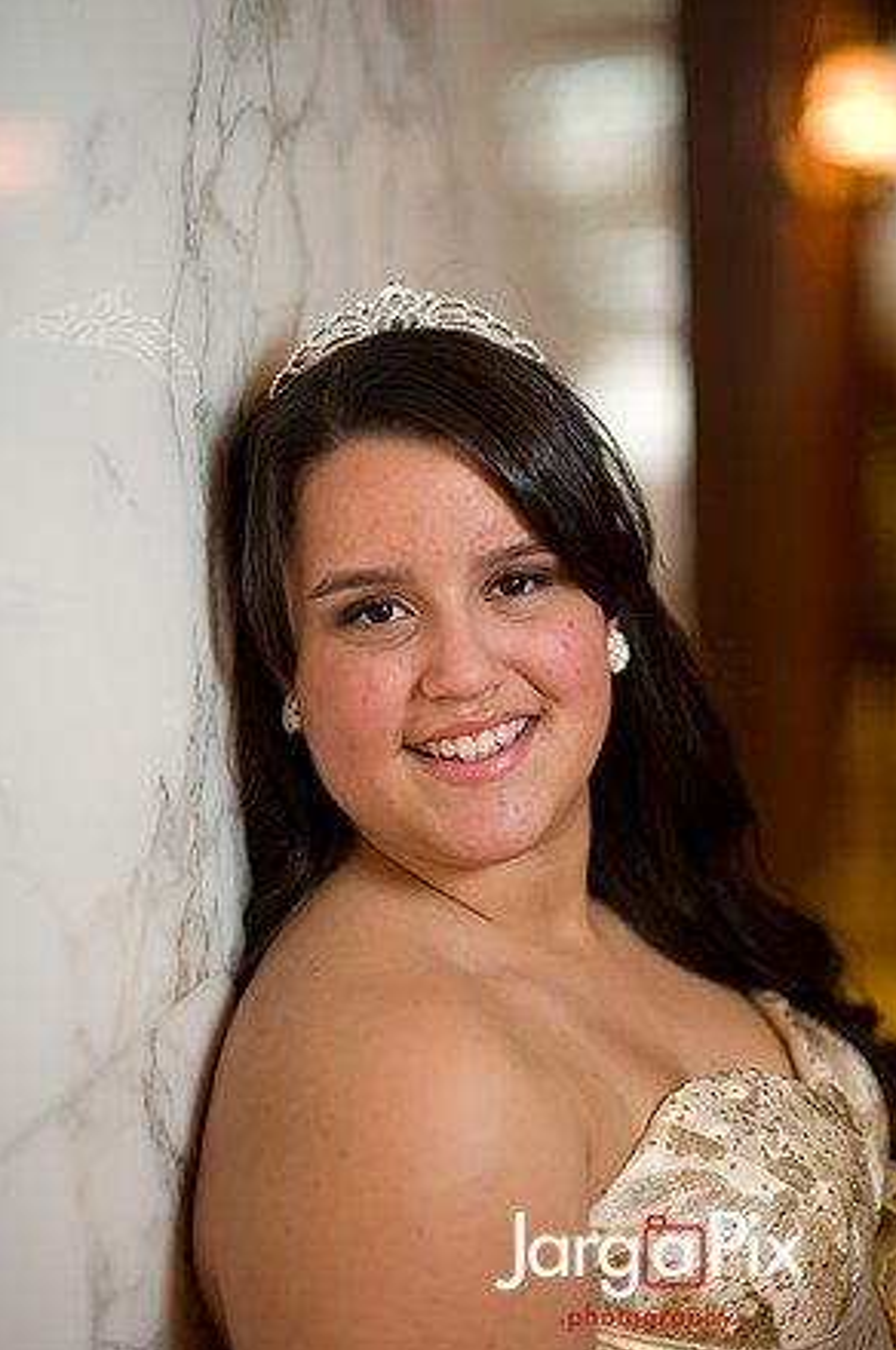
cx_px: 450
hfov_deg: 15.7
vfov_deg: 23.4
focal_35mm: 87
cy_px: 684
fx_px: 3258
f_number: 2
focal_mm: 85
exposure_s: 1/125
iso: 800
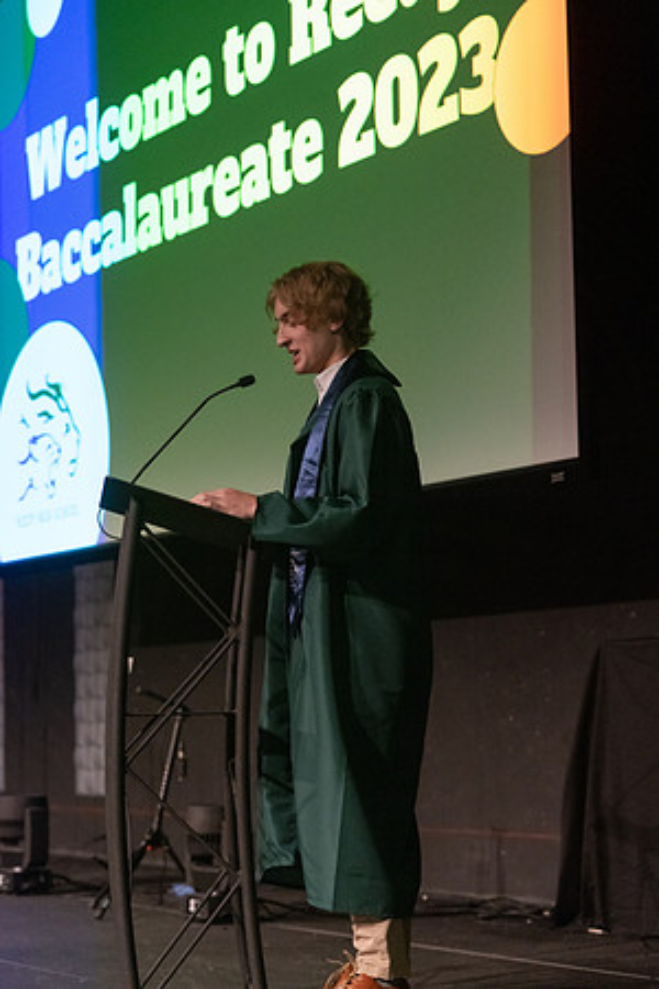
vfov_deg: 24.8
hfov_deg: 16.7
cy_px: 494
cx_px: 330
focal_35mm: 82
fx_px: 2251
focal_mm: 82
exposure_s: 1/320
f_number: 4
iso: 10000
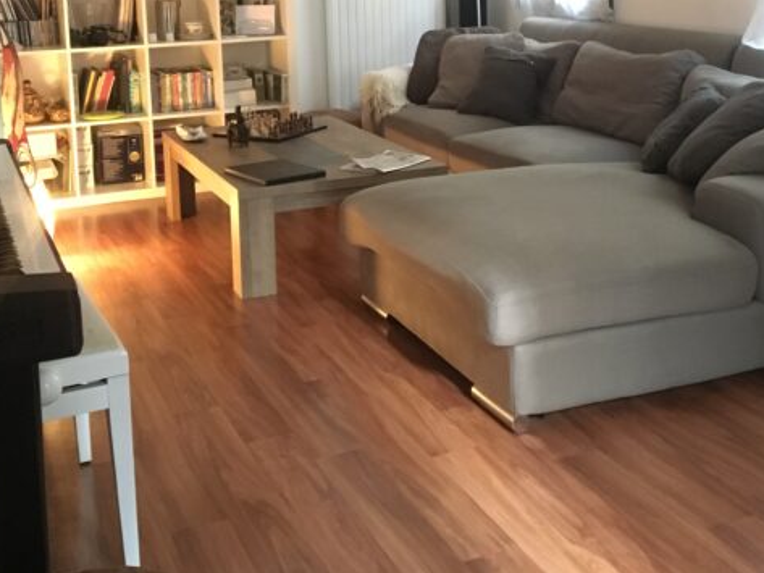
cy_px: 94
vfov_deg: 28.9
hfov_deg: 38.9
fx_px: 1082
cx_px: 420
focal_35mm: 49
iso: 640
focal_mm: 4.15
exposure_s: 1/17
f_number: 2.2
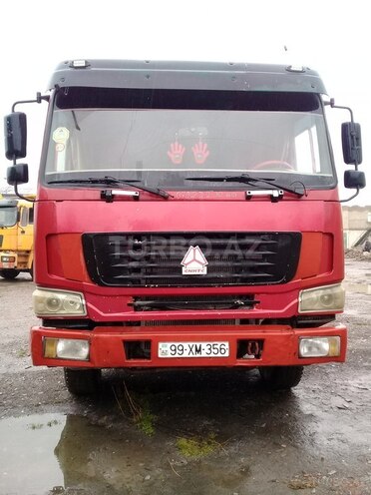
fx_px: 443
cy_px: 248
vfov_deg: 58.4
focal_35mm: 31
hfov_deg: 45.4
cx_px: 186
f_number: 2.2
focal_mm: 3.3
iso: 64
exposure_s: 1/50
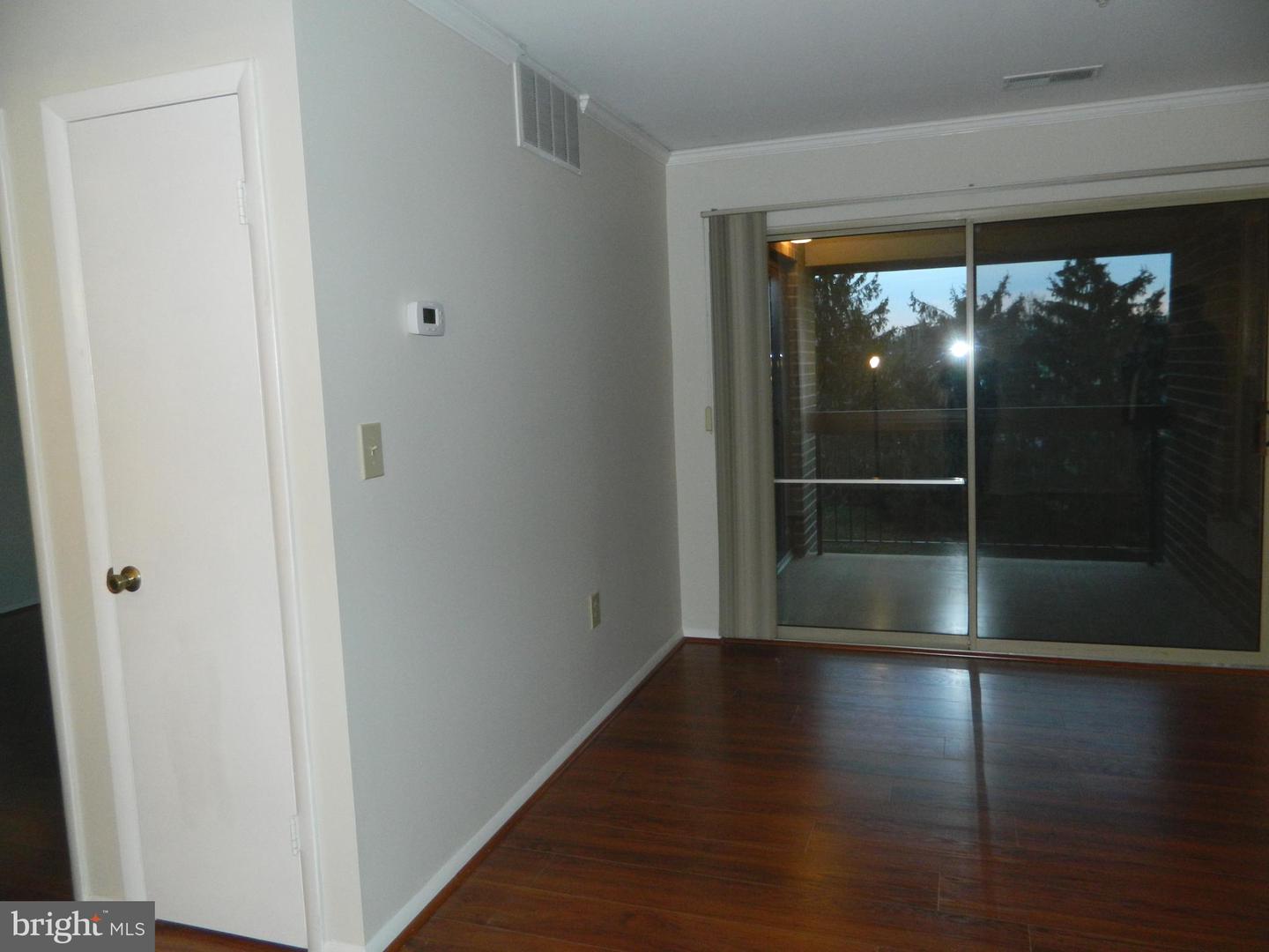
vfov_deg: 54.9
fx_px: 916
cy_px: 476
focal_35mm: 25
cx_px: 634
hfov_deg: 69.4
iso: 200
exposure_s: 1/30
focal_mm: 4.5
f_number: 3.1
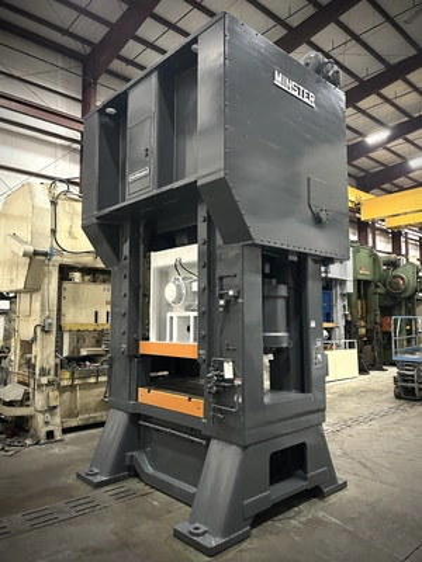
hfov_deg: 53.1
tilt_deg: +5.2
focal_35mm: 26
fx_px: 423
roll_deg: +0.9
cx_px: 211
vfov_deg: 67.3
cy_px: 281
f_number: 1.5
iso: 640
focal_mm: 5.7
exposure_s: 1/40
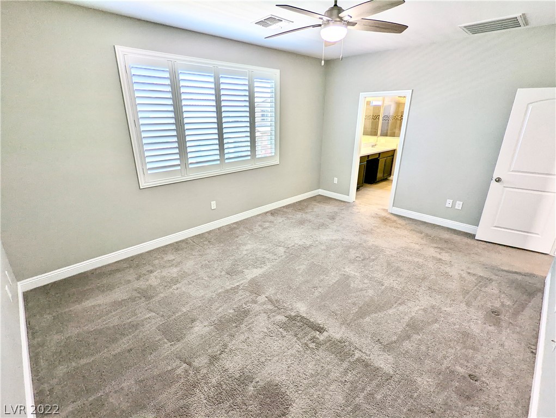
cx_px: 278
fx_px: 257
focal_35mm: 16
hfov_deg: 94.4
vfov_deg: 78.2
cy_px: 209
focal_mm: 2.35
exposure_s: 1/79.2
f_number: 2.2
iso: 75
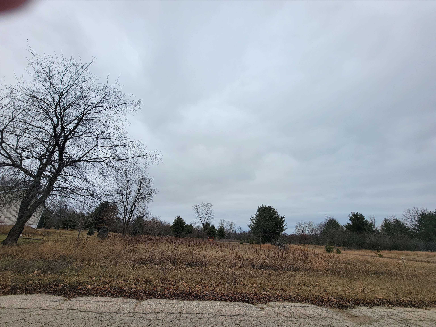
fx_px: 164
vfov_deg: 89.9
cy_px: 164
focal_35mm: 13
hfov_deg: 106.2
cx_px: 218
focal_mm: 2.2
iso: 50
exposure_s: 1/526
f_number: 2.2
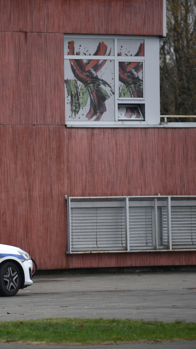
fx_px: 2910
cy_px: 174
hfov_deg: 3.9
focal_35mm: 315
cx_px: -5
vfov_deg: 6.9
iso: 100
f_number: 3.2
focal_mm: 200
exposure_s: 1/500
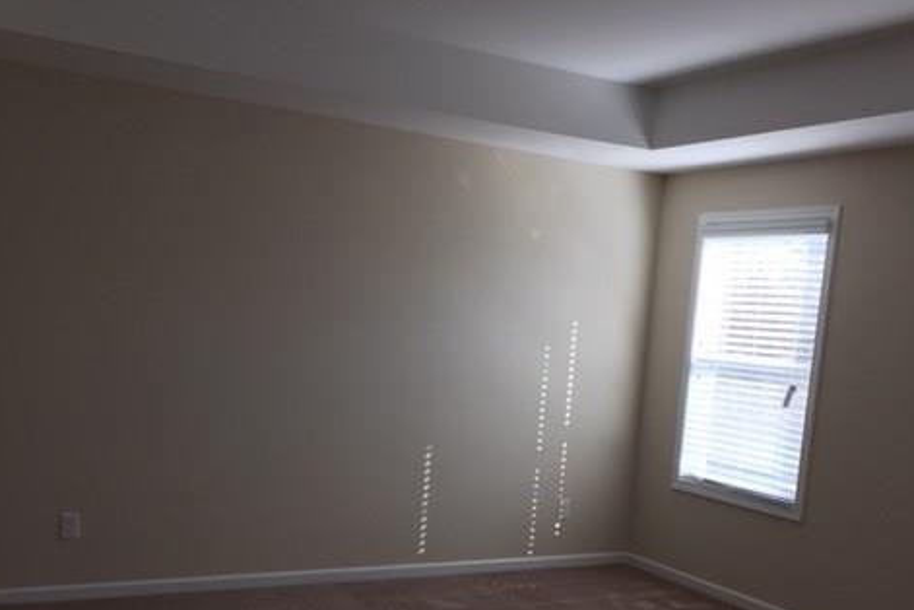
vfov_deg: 31.9
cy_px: 476
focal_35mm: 41
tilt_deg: -6.6
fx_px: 1041
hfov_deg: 47.4
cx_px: 458
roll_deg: -3.0
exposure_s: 1/120
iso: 40
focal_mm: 4.15
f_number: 2.2
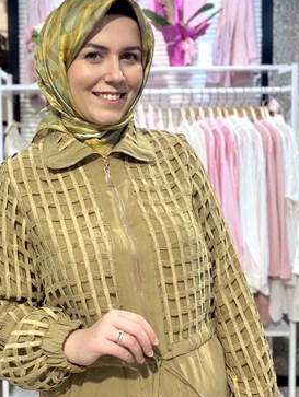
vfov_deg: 42.7
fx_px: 506
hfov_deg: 32.6
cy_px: 159
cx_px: 93
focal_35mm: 44
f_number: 1.9
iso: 64
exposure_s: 1/100
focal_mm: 2.71
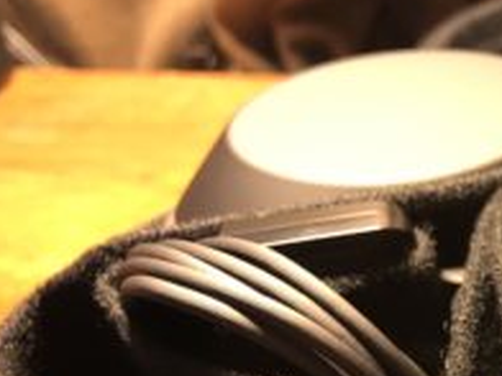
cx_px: 688
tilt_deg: -29.3
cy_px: 402
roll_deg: +2.5
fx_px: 1131
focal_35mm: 78
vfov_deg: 18.3
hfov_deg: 22.0
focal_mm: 3.99
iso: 100
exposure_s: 1/9
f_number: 1.8
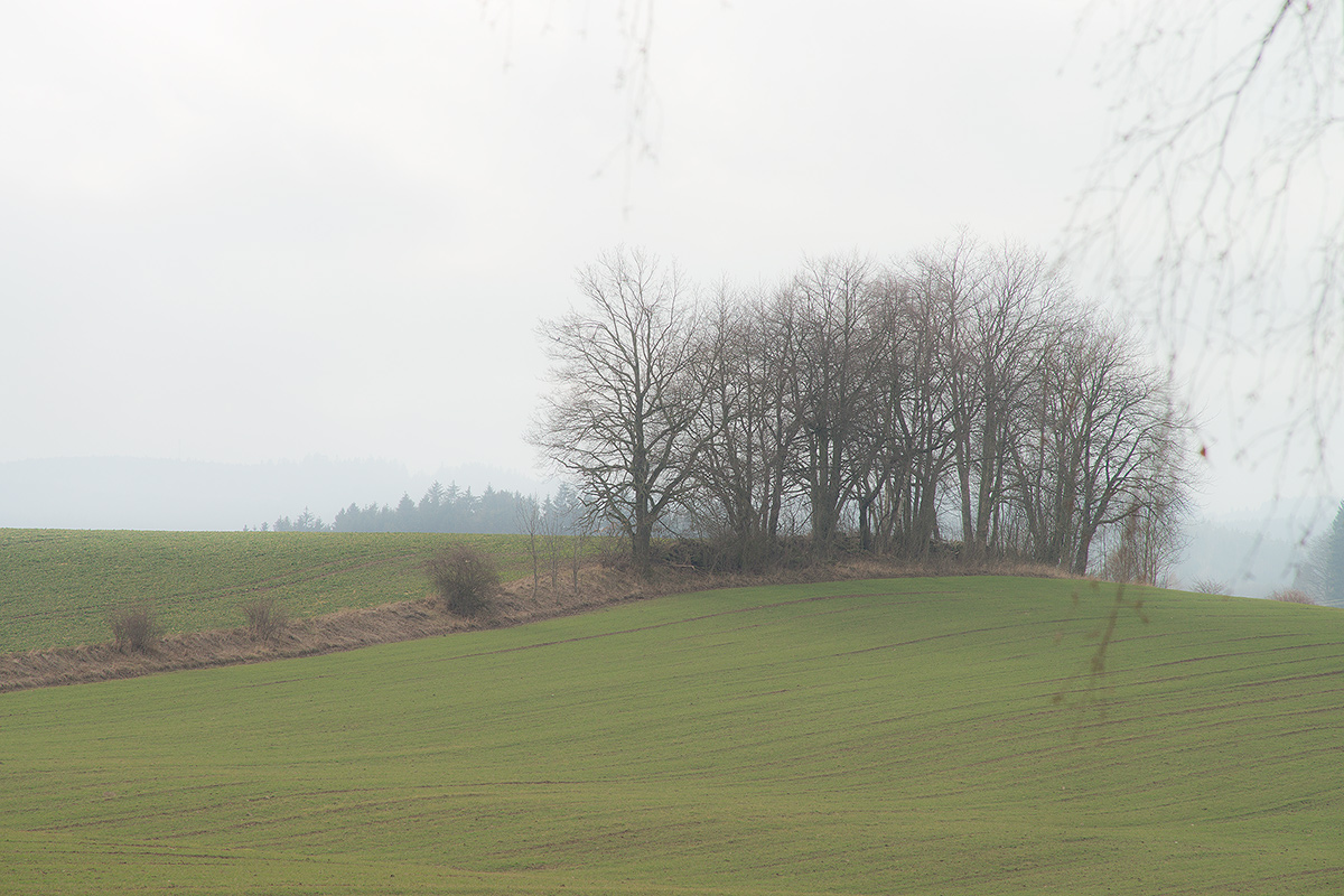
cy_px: 448
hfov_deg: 10.3
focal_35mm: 200
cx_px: 672
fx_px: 7466
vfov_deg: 6.9
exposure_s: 1/160
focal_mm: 200
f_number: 13
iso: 250
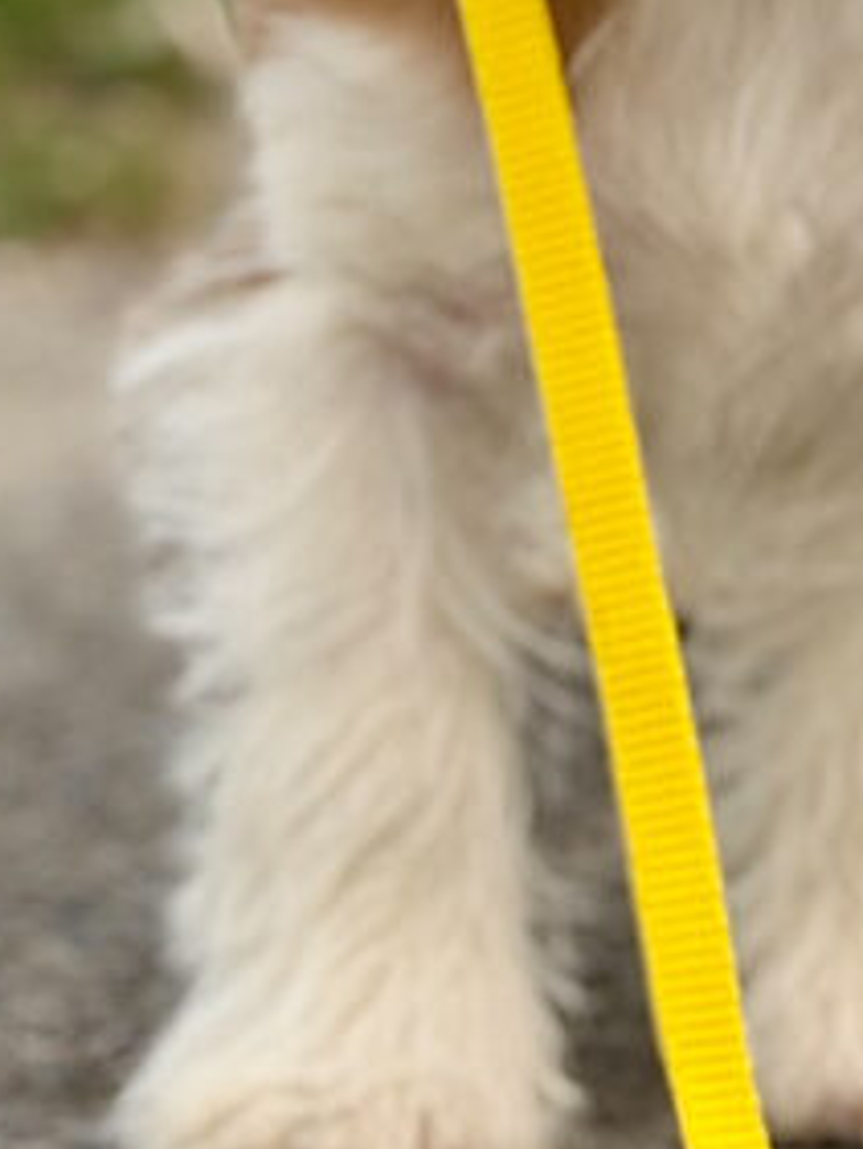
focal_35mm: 175
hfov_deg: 8.5
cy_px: -45
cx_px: 826
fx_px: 5813
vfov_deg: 11.2
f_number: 1.8
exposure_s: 1/3400
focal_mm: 6.76
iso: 64
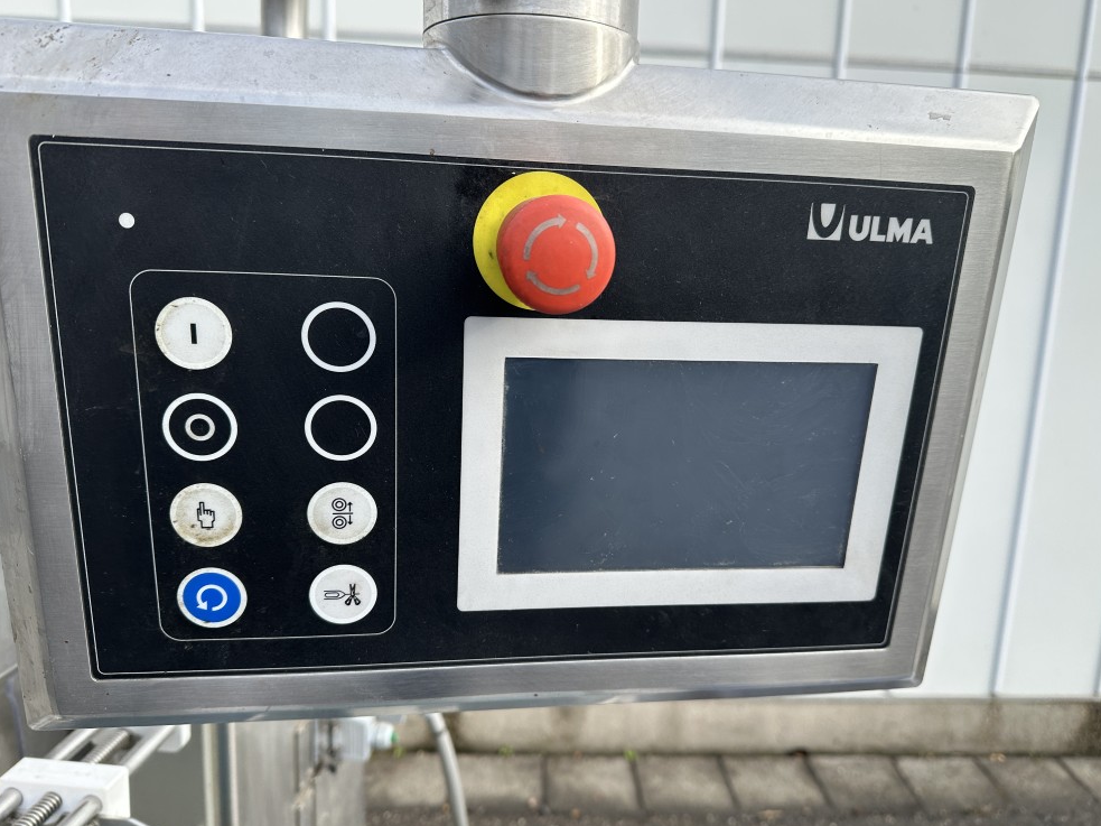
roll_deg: -2.4
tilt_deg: -9.1
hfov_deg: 69.4
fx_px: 795
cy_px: 410
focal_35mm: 25
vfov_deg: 54.9
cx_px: 551
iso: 80
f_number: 1.78
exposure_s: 1/1289
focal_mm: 6.86
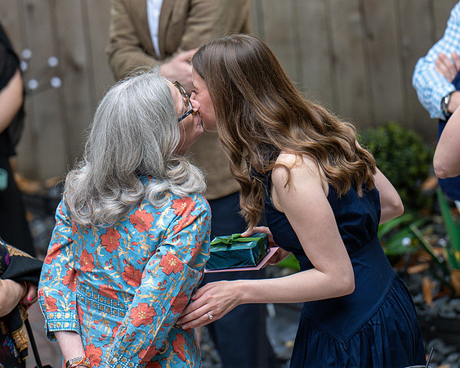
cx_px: 187
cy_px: 138
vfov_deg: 4.3
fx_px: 4939
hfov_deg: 5.3
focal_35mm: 363
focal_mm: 200
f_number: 4
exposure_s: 1/640
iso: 1000
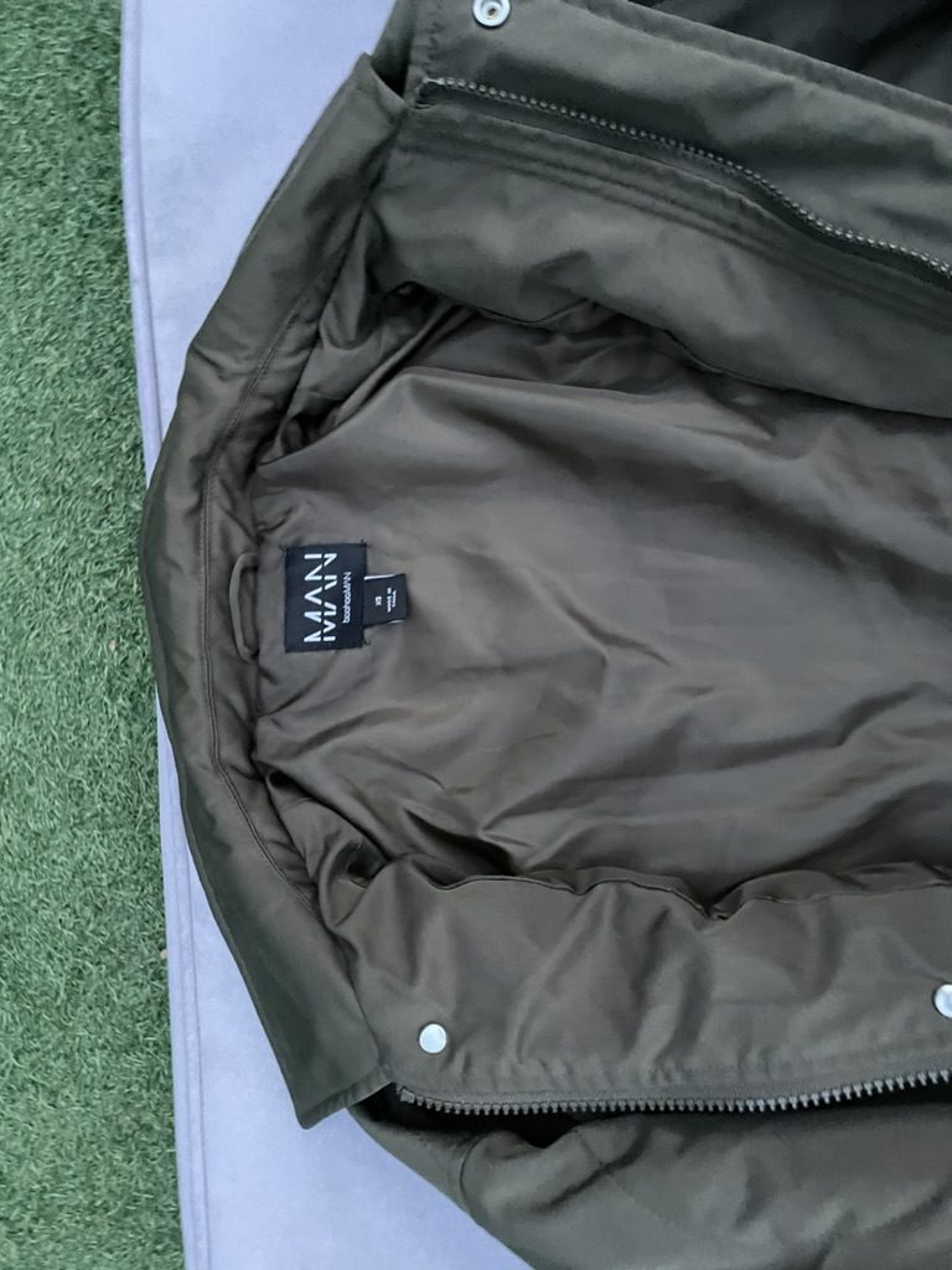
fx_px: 953
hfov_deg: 53.1
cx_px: 476
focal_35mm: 26
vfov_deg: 67.3
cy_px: 635
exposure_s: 1/30
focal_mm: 4.2
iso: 1000
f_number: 1.6
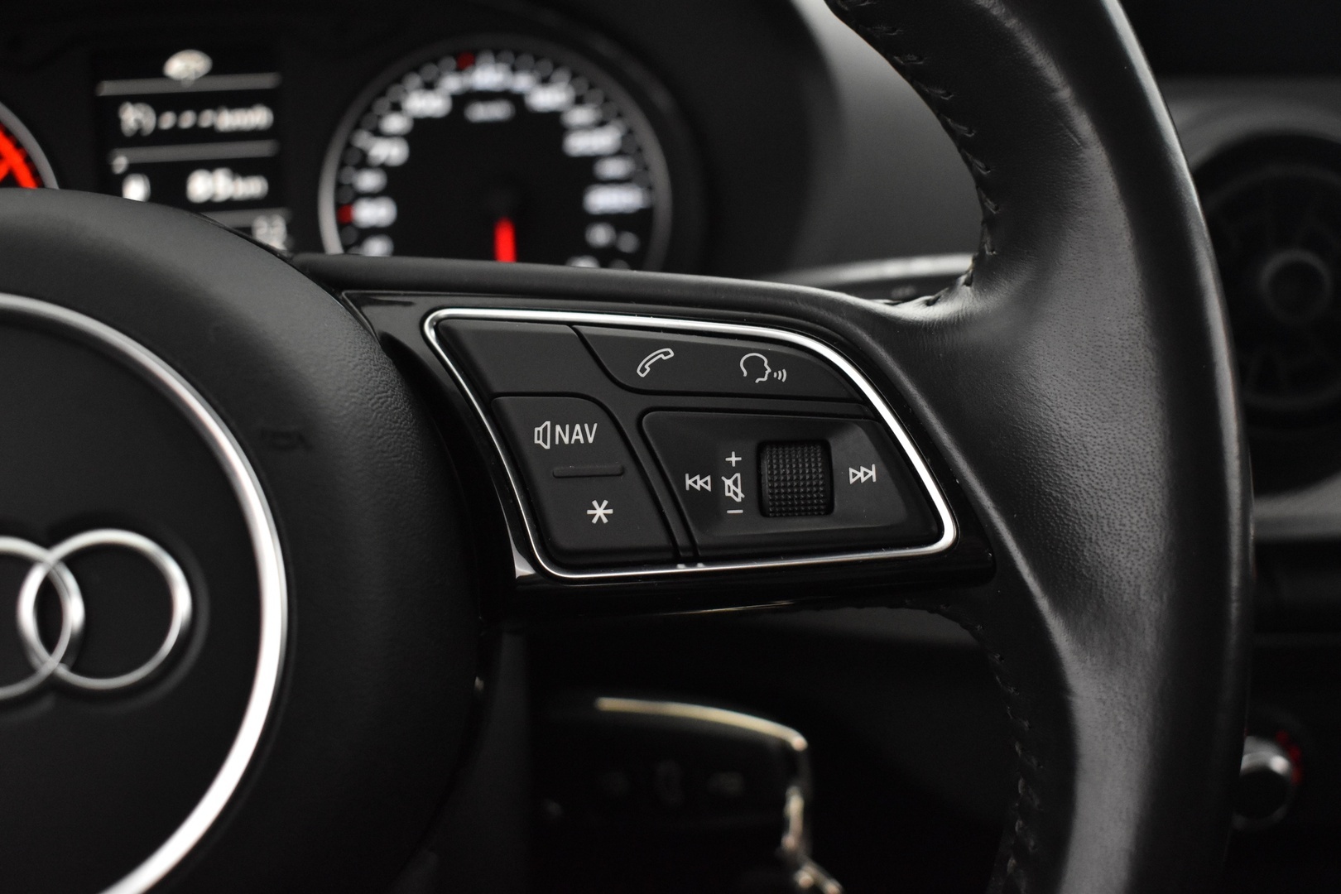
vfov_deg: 34.2
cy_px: 447
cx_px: 670
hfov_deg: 49.6
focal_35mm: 39
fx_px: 1453
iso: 3200
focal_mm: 26
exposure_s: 1/40
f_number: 4
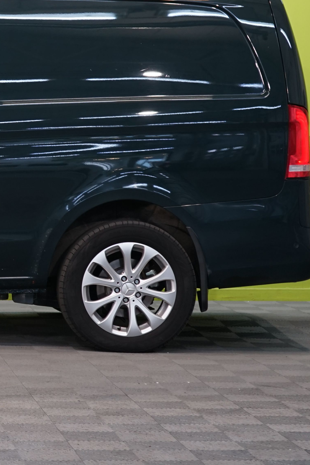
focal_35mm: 145
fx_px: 1873
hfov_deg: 9.2
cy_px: 161
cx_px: -167
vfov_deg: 14.1
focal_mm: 55
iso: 500
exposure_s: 1/30
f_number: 5
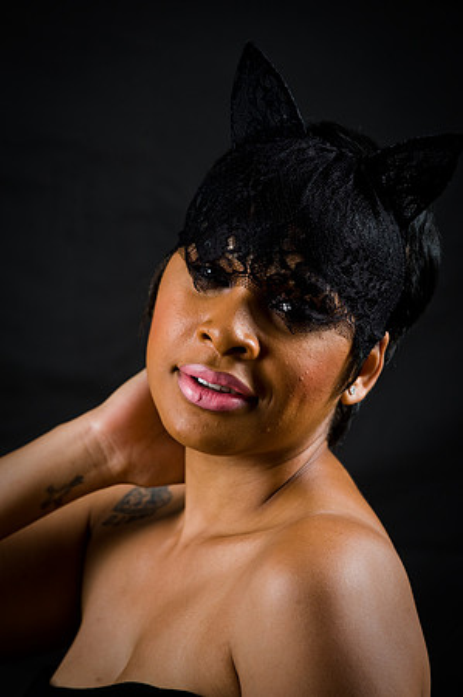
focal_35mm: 200
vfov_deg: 10.3
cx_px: 232
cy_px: 348
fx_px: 3867
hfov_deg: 6.9
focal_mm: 200
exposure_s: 1/125
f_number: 5.6
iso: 200
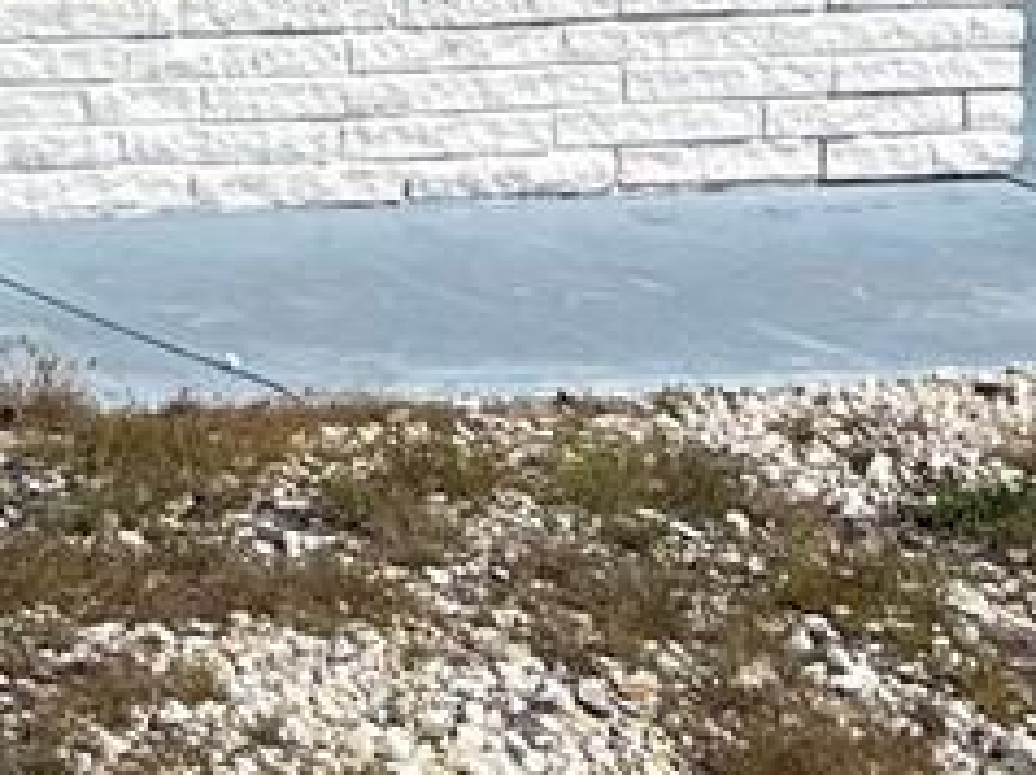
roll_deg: -1.0
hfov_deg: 10.2
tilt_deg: -0.5
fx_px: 5232
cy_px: -588
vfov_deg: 8.2
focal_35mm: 175
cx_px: -1228
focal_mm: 5.1
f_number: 1.6
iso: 50
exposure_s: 1/7353
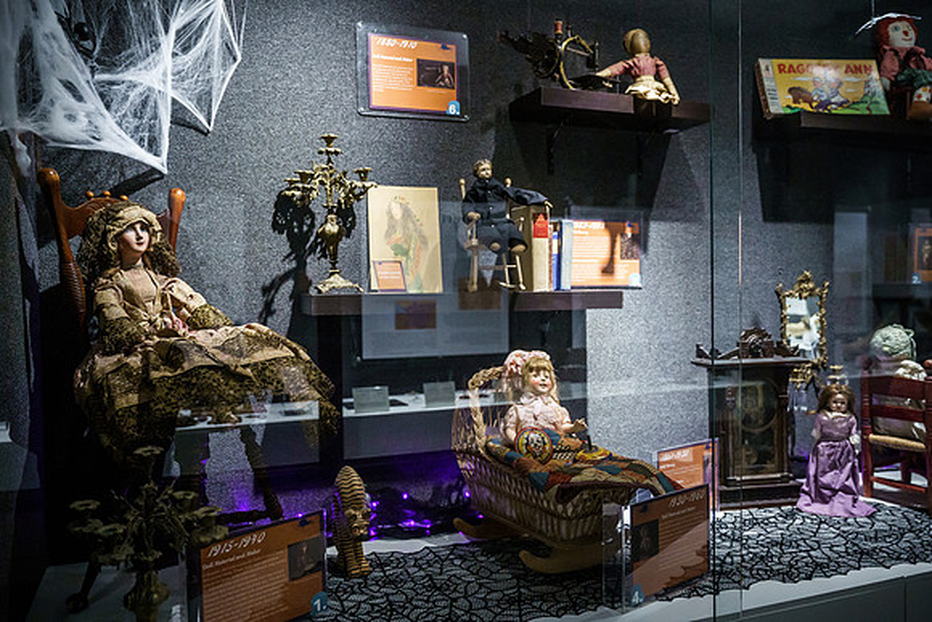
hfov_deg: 63.2
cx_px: 458
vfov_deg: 44.7
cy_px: 314
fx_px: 757
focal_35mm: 29
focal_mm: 28
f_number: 2.8
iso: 3200
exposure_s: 1/500
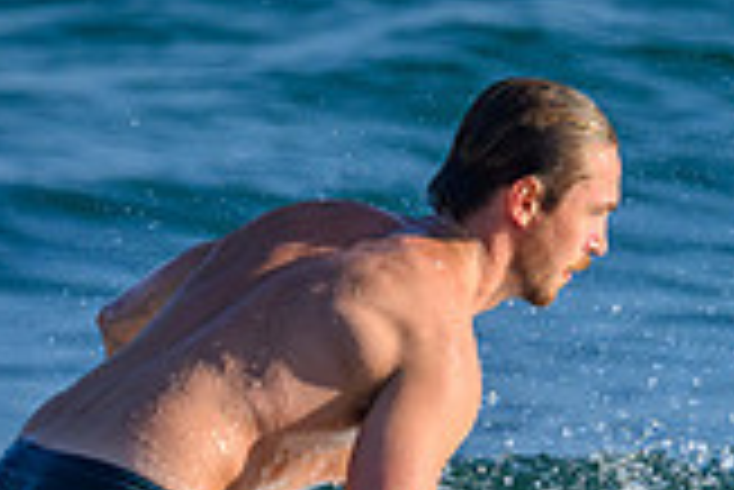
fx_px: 58179
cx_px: 666
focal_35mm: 2851
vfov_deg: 0.5
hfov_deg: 0.7
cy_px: 780
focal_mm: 800
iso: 560
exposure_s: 1/2000
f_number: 6.3
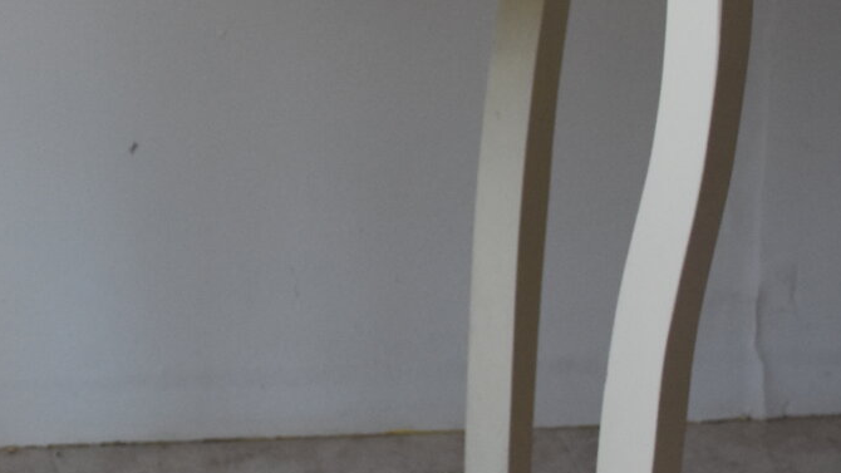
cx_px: -219
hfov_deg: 13.3
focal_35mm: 156
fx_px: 3479
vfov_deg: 7.7
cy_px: -130
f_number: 5.6
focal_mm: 26
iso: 800
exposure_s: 1/125
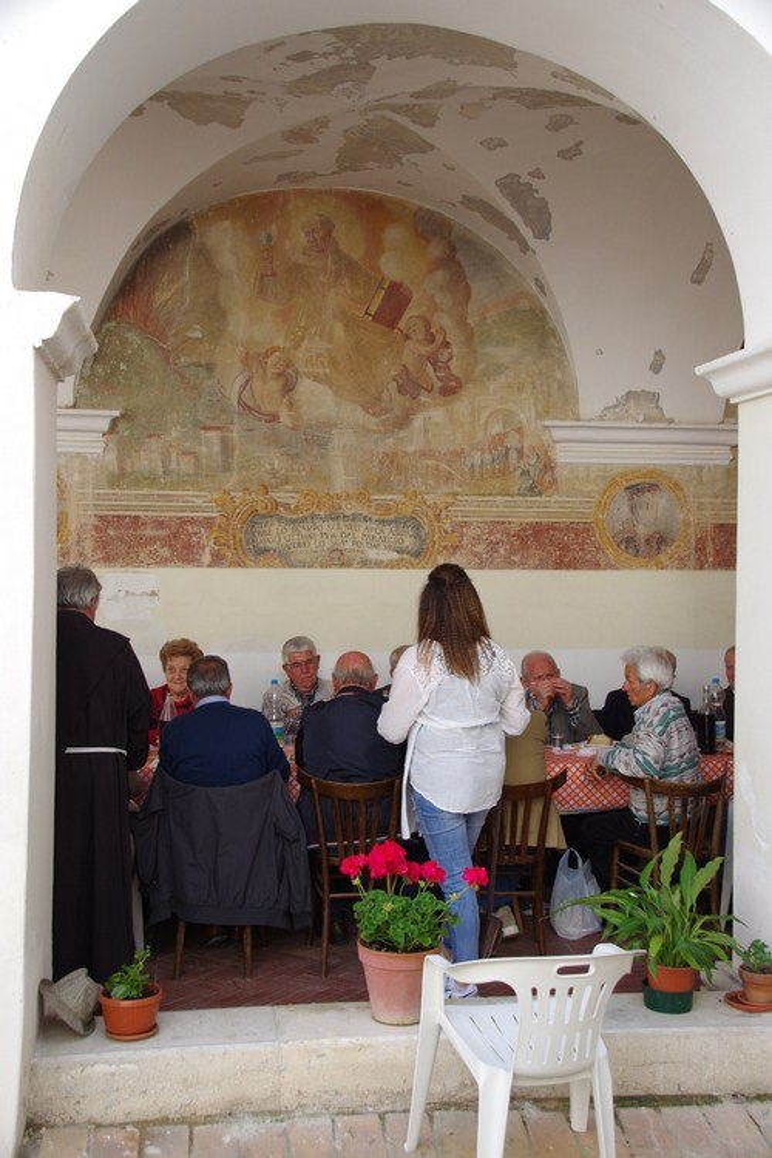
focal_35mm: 46
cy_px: 579
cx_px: 386
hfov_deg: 29.2
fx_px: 1480
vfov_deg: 42.7
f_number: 6.3
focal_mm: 31
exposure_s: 1/80
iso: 320
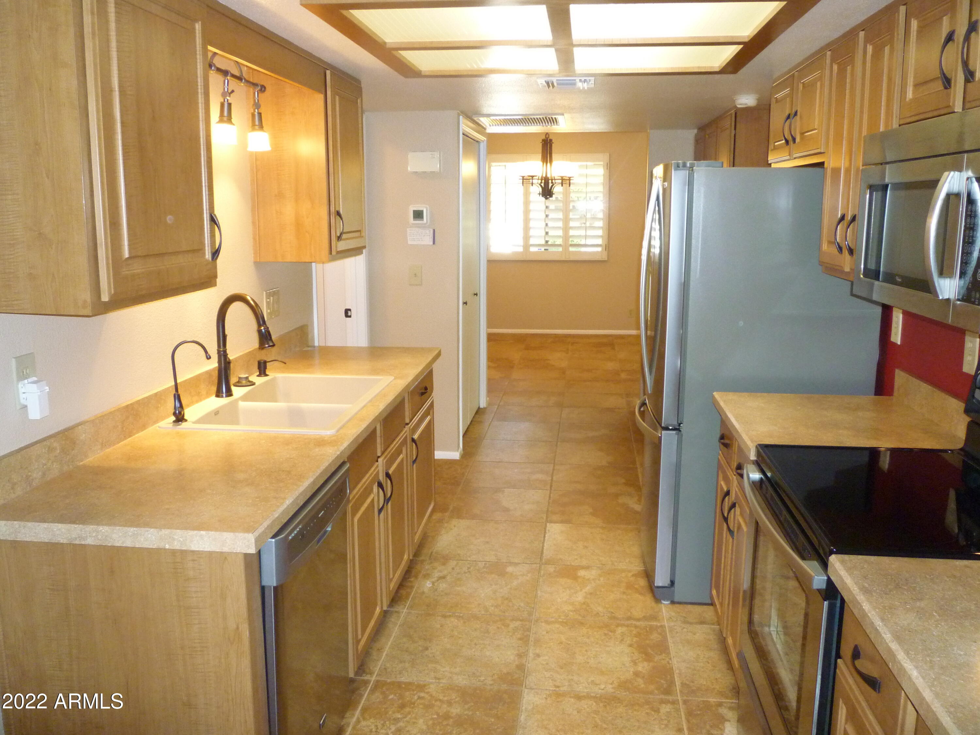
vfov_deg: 48.2
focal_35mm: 29
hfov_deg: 61.7
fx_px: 821
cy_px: 368
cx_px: 490
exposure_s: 1/30
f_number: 3.3
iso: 400
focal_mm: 5.2
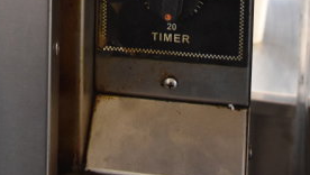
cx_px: 79
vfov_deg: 10.0
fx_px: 856
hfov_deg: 20.4
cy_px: -266
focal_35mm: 104
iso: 900
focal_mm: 20
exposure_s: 1/30
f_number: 3.5
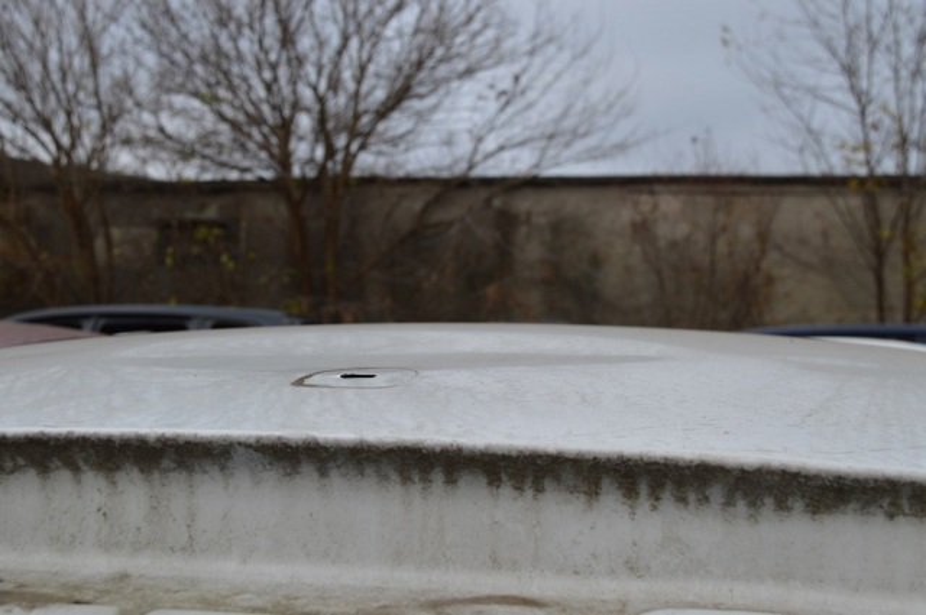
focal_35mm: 45
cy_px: 308
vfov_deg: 29.8
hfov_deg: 43.7
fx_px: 1156
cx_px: 463
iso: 100
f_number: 7.1
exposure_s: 1/200
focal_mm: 30
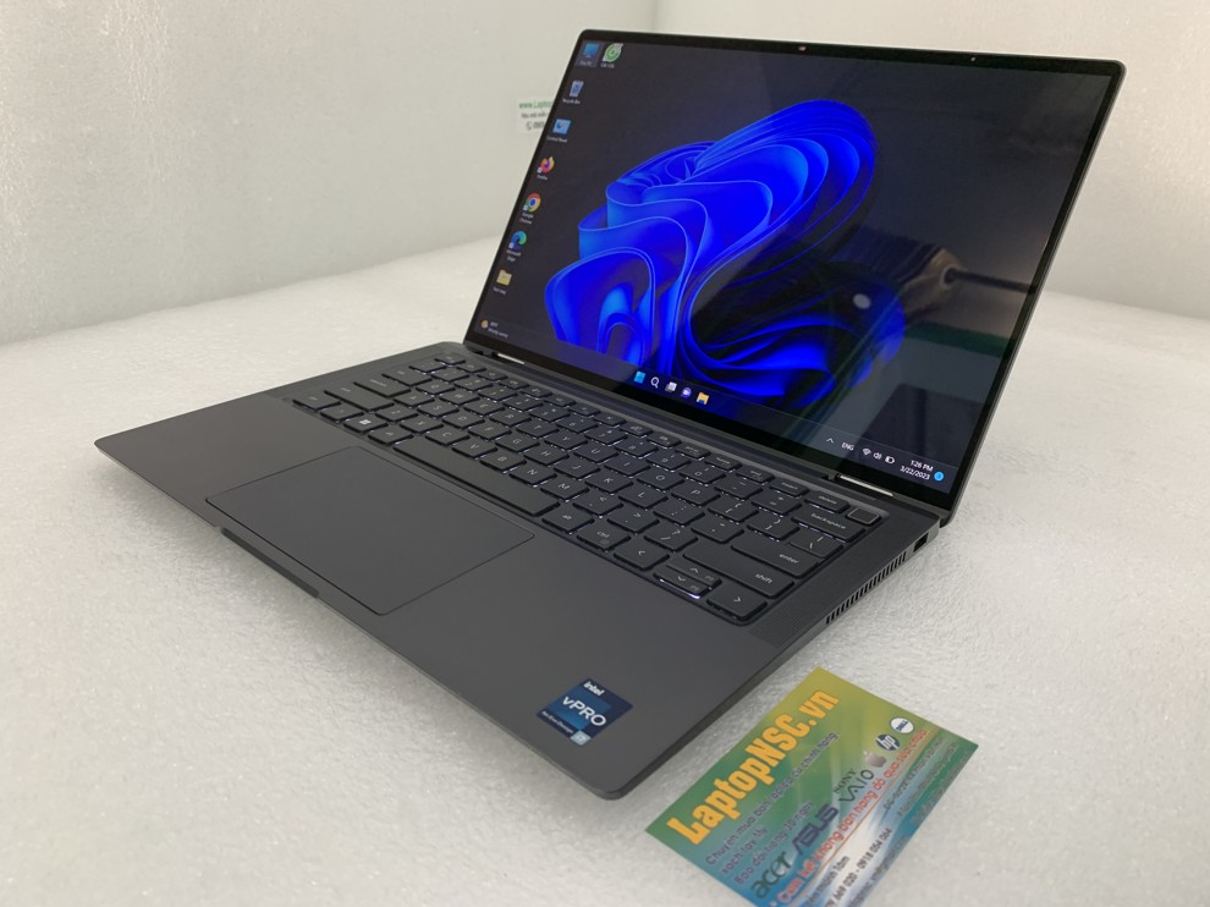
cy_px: 454
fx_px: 909
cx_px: 605
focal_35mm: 26
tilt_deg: -25.6
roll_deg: -2.6
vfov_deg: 53.0
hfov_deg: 67.3
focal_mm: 4.25
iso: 80
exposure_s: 1/121
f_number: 1.8
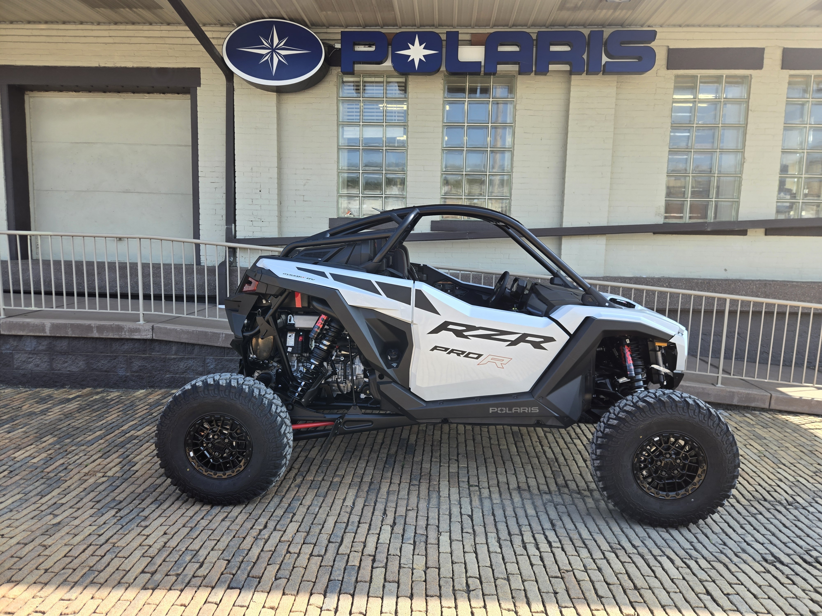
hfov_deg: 73.9
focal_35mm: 23
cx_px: 411
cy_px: 308
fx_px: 546
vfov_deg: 58.9
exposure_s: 1/324
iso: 25
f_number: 1.8
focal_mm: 5.4
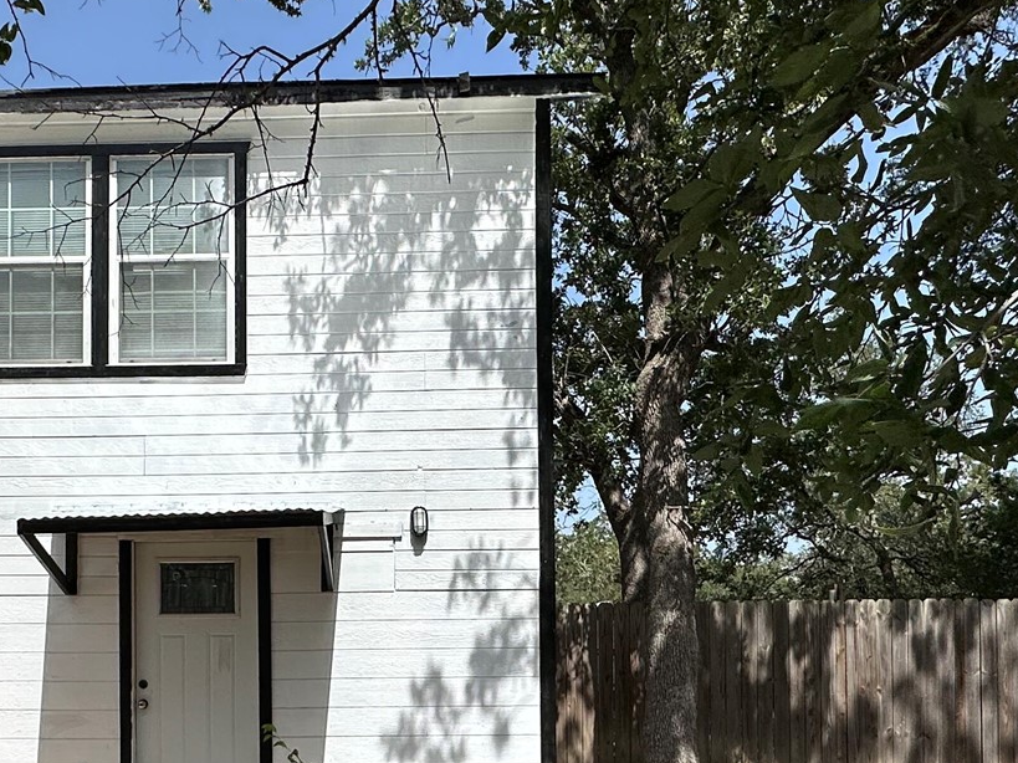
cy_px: 599
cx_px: 370
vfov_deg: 39.3
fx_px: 1029
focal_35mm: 35
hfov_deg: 52.0
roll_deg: +0.6
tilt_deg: +0.8
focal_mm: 2.22
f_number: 2.2
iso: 50
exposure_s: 1/3731
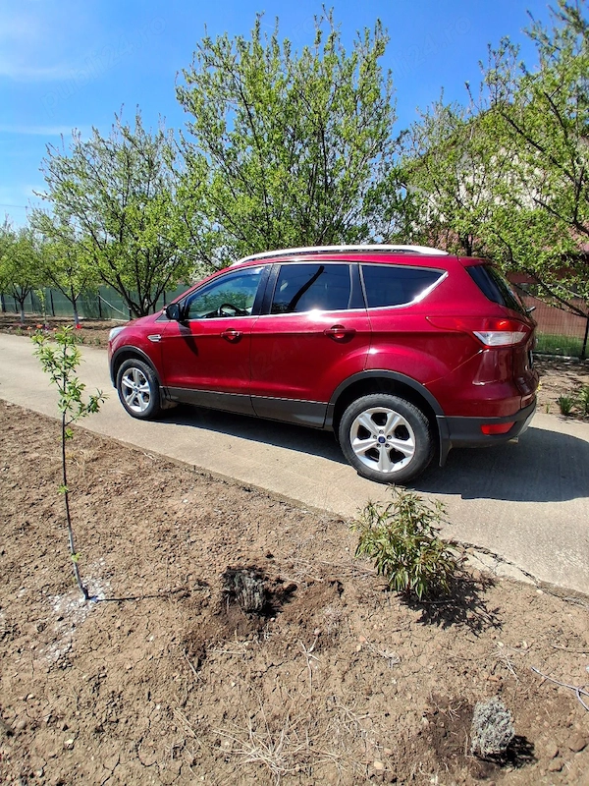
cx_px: 294
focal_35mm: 17
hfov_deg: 74.7
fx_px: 386
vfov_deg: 91.0
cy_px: 393
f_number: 2.2
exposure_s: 1/1429
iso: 50
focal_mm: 1.4
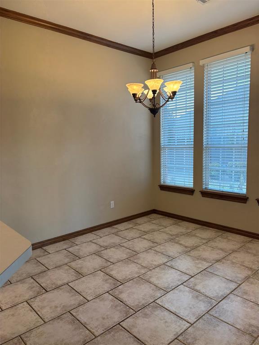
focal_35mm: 26
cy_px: 172
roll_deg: +1.4
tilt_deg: -6.4
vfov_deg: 67.3
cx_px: 130
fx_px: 259
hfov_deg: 53.1
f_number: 1.6
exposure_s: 1/120
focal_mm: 5.96
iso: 80
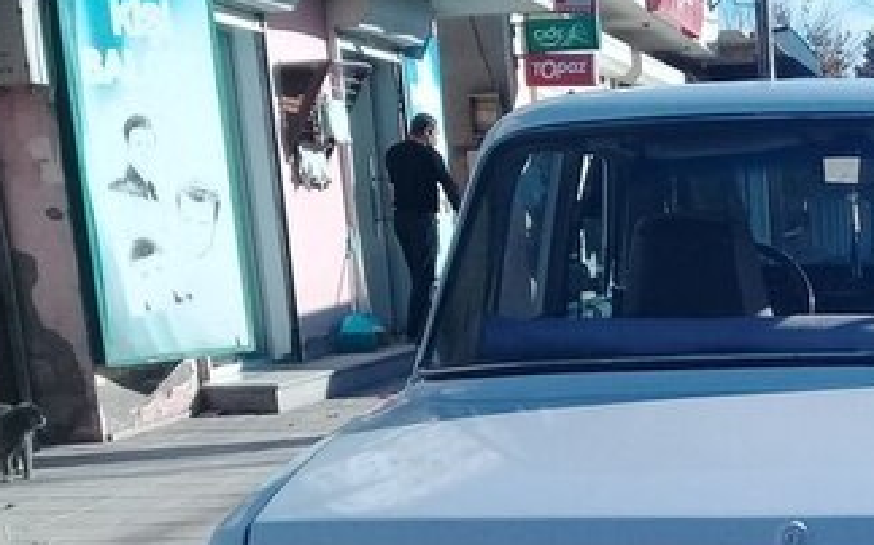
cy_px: 611
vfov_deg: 18.6
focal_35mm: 67
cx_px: 855
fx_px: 1595
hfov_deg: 28.9
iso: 64
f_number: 2.2
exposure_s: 1/1241
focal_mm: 3.3
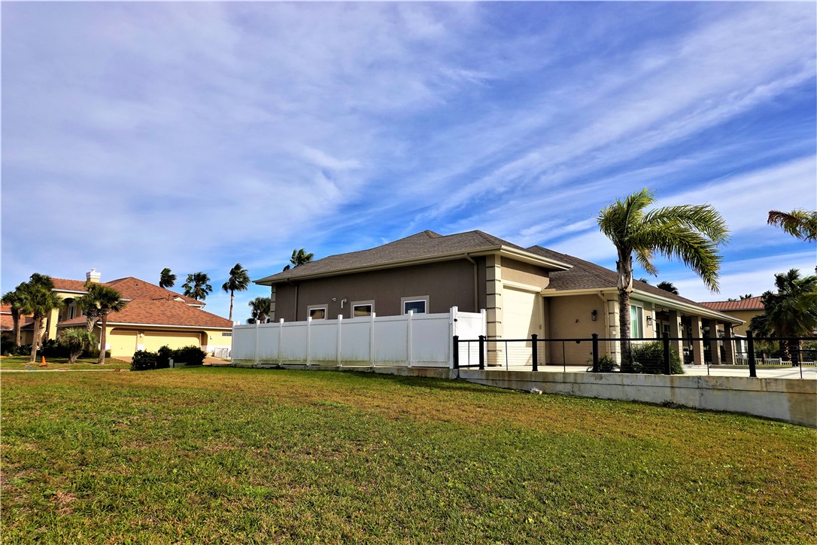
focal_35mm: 24
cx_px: 408
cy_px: 272
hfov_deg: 73.7
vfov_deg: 53.1
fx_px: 545
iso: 100
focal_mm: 9
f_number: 5.6
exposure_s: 1/1000
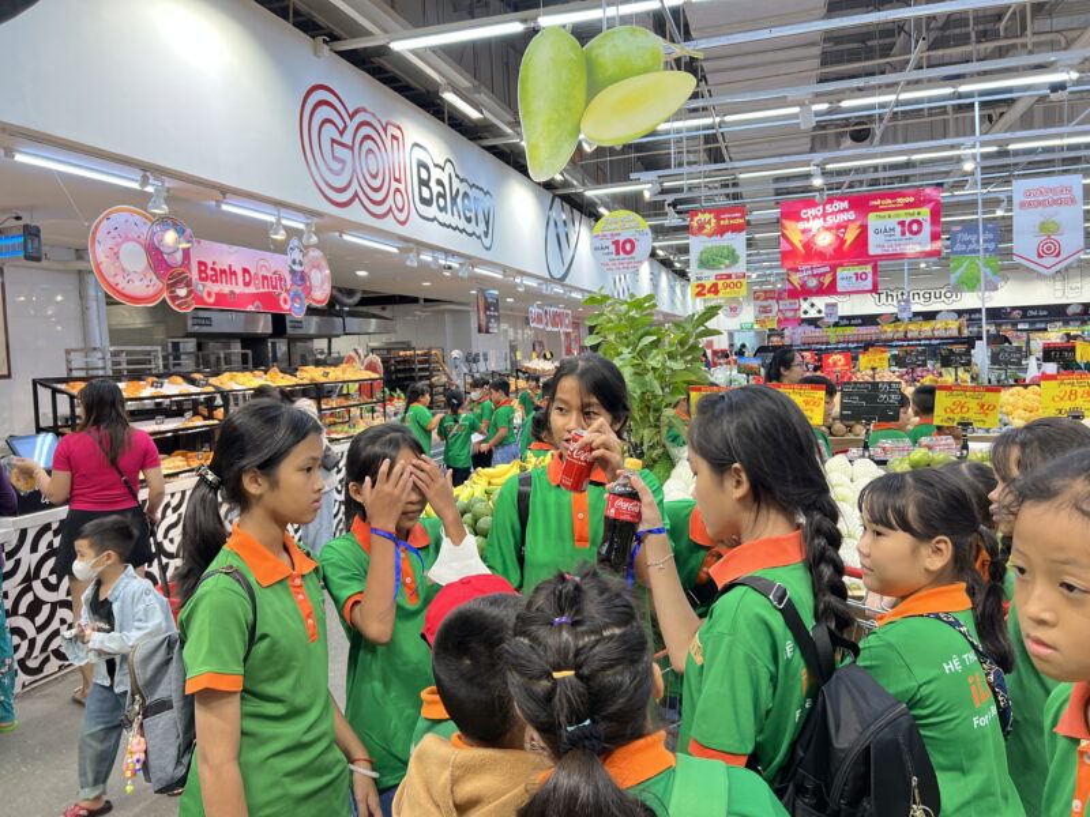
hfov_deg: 67.3
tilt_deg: -4.0
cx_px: 545
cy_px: 408
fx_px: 819
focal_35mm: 26
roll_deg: +3.0
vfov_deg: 53.1
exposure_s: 1/100
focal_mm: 5.7
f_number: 1.5
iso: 100
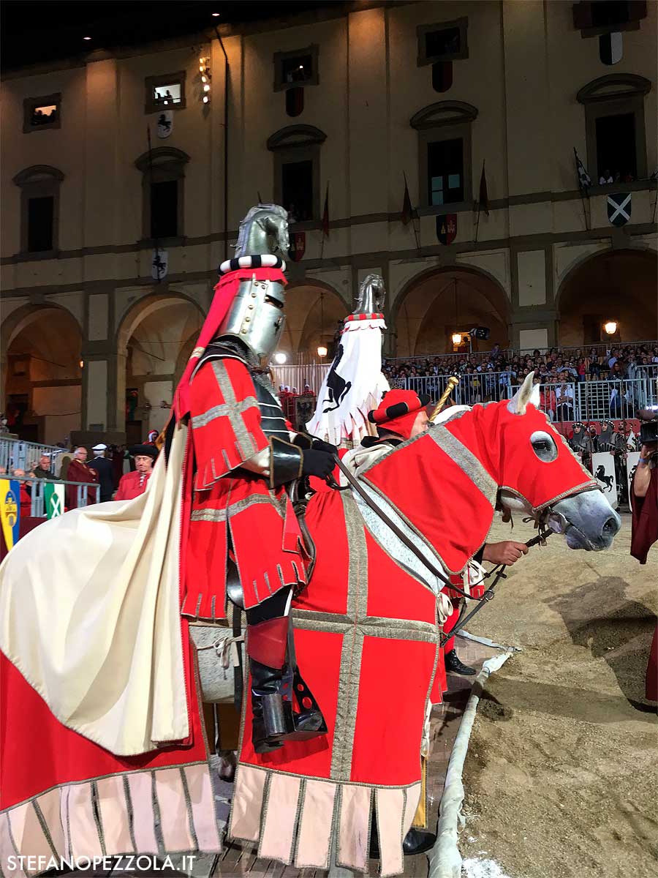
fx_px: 735
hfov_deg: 48.2
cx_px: 329
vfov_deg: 61.7
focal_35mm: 29
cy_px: 439
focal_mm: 4.15
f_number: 2.2
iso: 32
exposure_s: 1/17
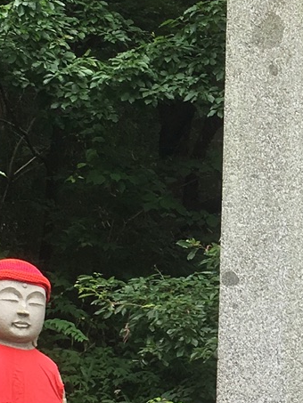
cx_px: 330
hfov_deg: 11.2
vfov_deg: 15.0
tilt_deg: +17.3
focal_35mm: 131
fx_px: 1528
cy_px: 257
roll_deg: -2.3
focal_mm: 4.15
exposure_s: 1/218
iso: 25
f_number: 2.2
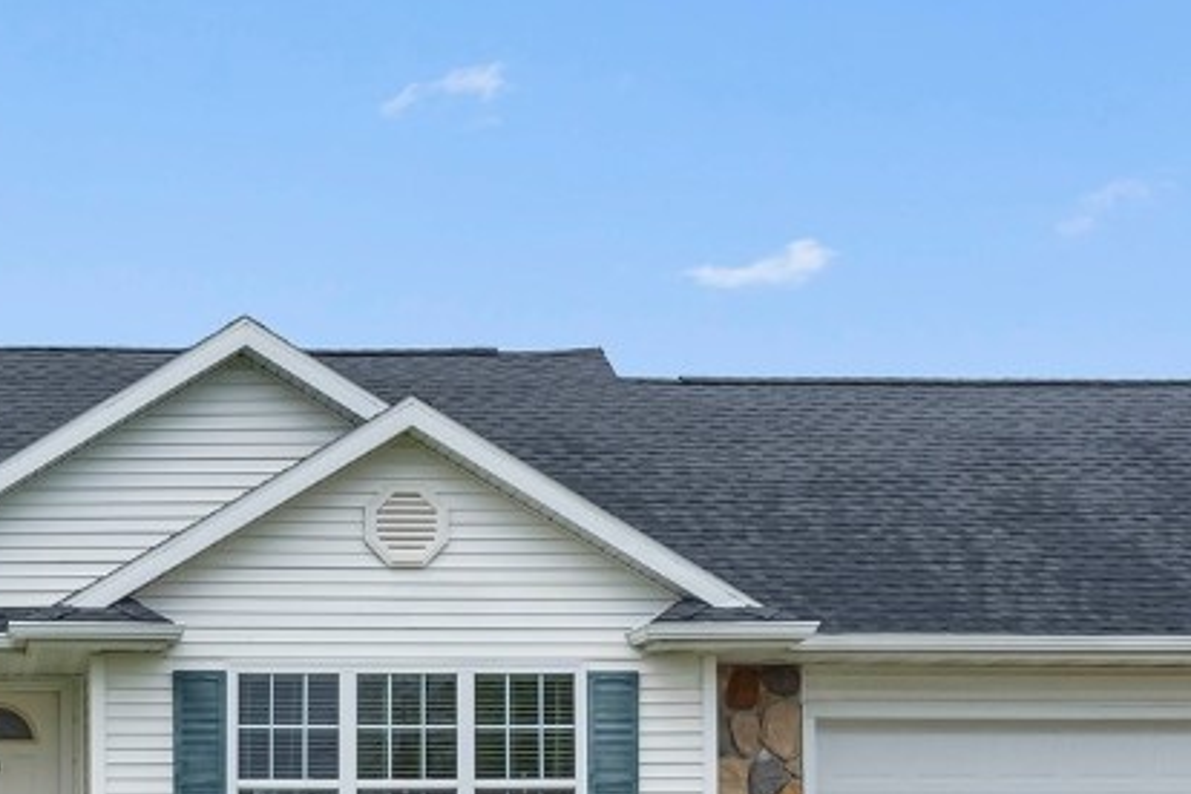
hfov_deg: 22.5
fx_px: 2944
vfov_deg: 14.9
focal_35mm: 89
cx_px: 187
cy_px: 912
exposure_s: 1/2000
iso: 800
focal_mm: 32
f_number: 8
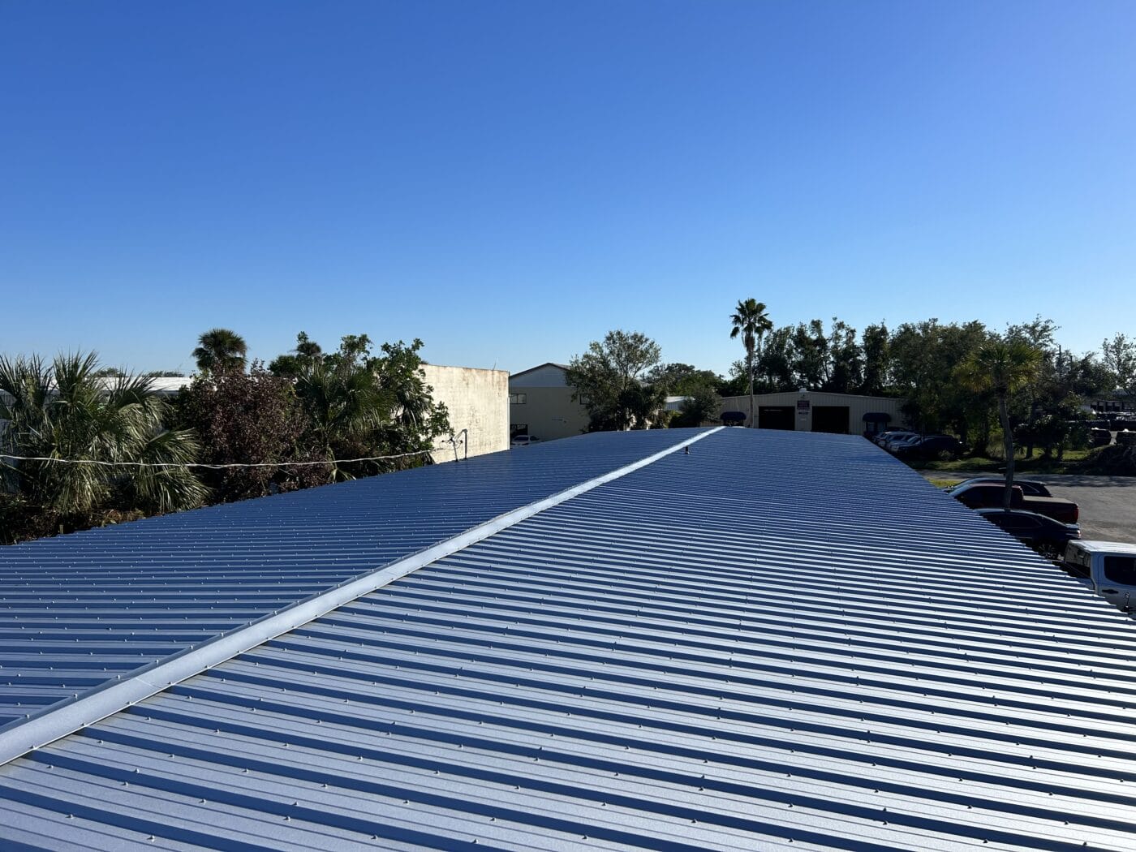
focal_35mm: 26
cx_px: 568
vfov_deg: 53.1
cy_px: 426
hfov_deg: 67.3
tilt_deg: -1.4
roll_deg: -0.1
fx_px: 853
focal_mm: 5.7
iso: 50
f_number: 1.5
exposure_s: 1/6993
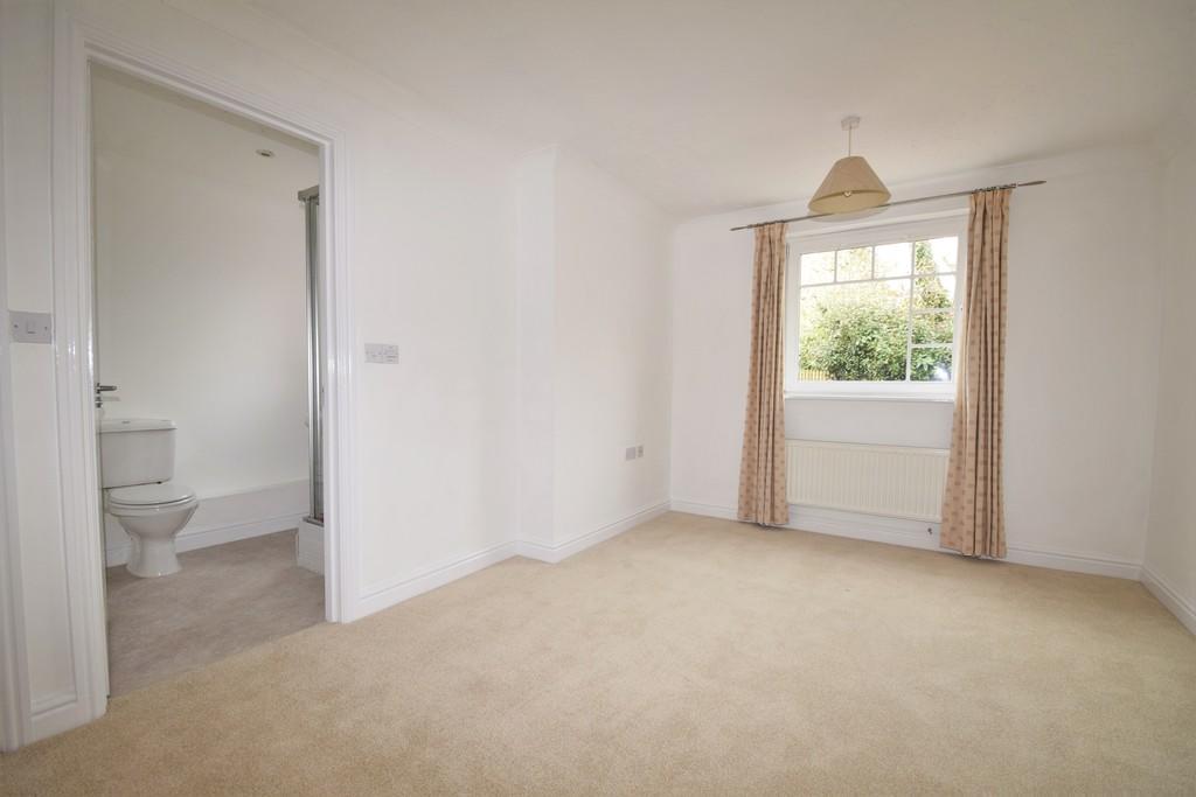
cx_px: 598
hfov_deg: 100.4
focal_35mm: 15
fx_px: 498
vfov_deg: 77.3
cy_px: 398
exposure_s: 1/125
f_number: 5.6
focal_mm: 10
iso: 720
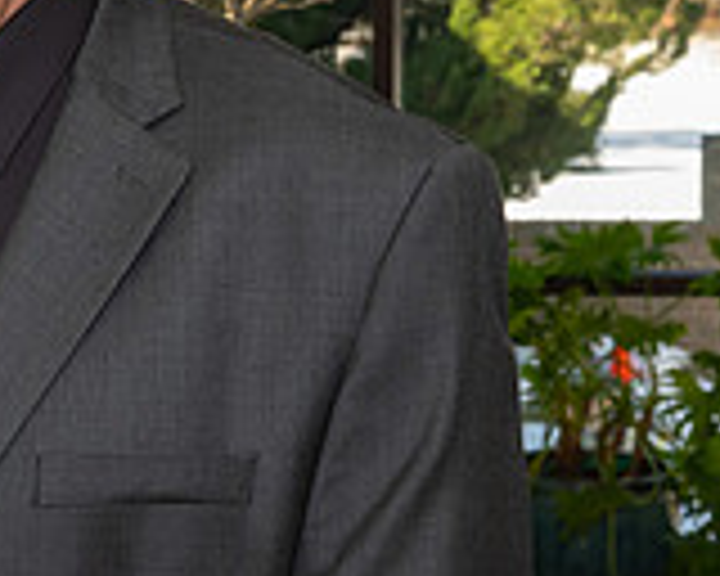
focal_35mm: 146
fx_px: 3111
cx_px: -646
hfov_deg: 12.0
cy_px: 336
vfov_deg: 10.6
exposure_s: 1/250
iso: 640
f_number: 7.1
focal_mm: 37
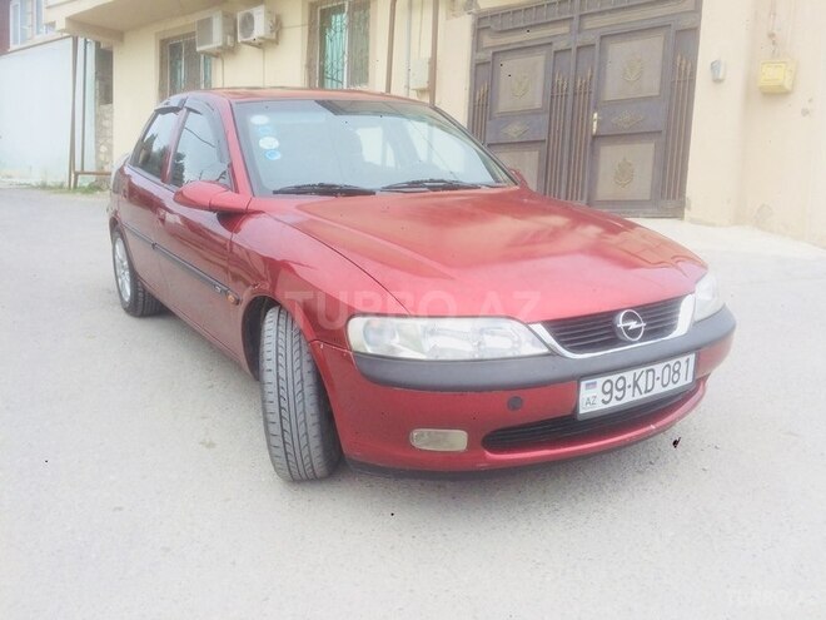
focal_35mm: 29
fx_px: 692
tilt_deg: -7.8
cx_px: 413
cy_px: 310
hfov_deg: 61.7
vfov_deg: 48.2
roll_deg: -1.4
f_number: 2.2
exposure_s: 1/146
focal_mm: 4.15
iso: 32
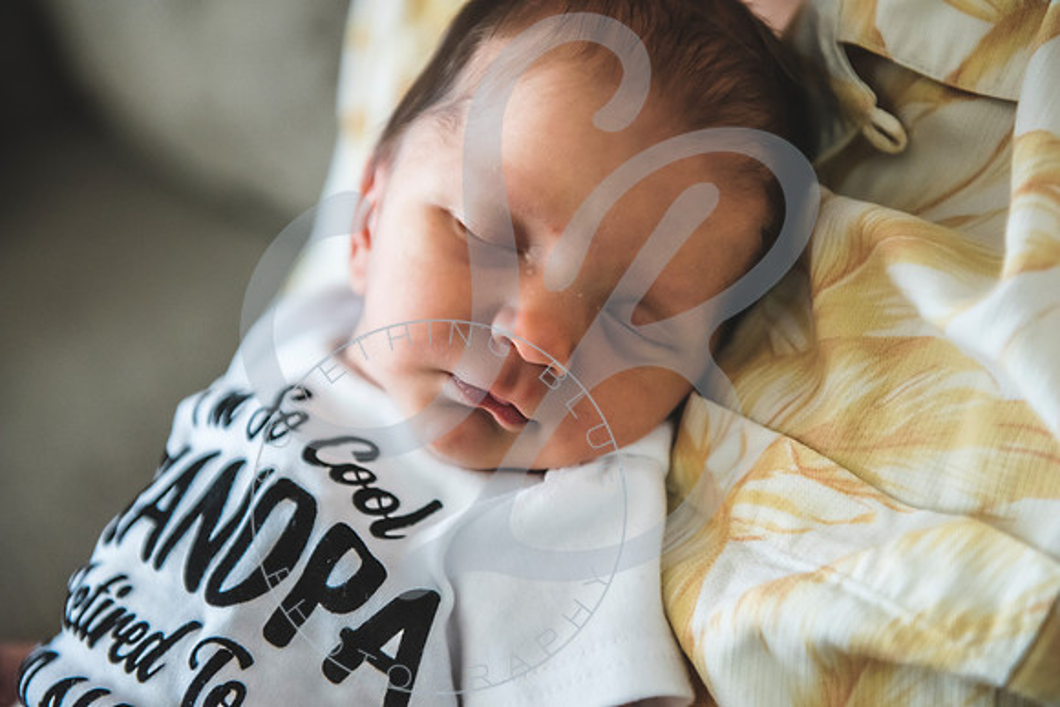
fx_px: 2061
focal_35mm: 70
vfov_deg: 19.5
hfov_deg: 28.8
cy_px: 354
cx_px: 530
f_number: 4
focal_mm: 70
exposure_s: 1/125
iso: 2000
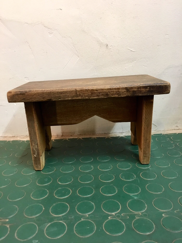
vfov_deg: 61.7
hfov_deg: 48.2
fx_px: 203
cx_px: 91
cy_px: 122
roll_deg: +2.7
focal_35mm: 29
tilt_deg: -17.7
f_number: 2.2
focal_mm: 4.15
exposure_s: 1/20
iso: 200
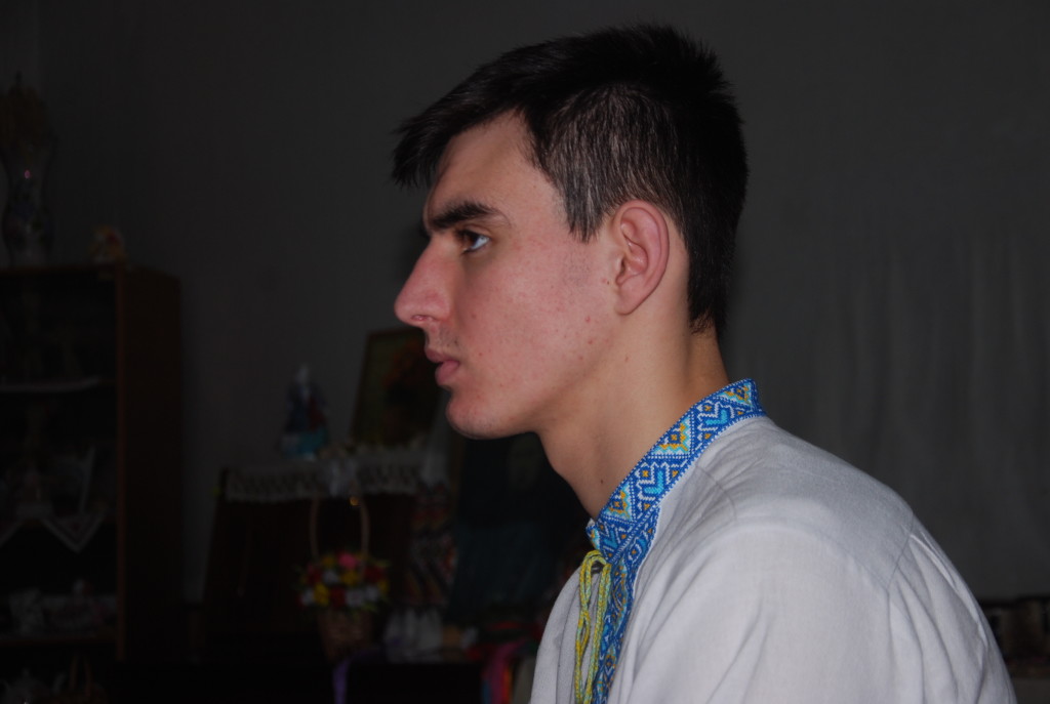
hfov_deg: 26.9
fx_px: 2192
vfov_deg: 18.3
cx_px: 525
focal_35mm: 75
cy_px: 352
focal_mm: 50
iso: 200
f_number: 5
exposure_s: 1/60
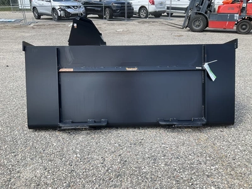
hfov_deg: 61.7
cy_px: 94
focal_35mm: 29
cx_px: 126
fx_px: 211
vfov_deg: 48.2
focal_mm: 3
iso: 25
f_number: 1.8
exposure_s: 1/642
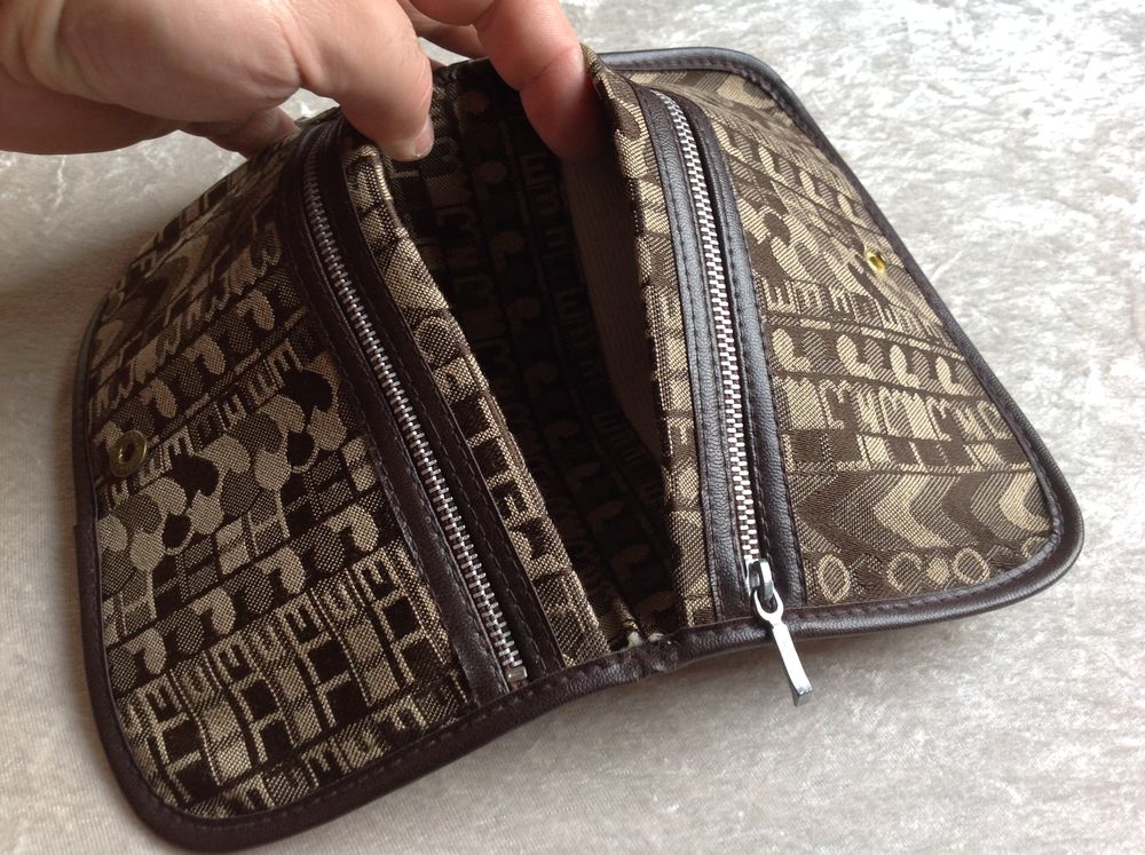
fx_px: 1156
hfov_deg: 52.7
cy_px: 428
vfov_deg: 40.6
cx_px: 572
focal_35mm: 35
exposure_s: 1/24
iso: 64
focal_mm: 4.28
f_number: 2.4
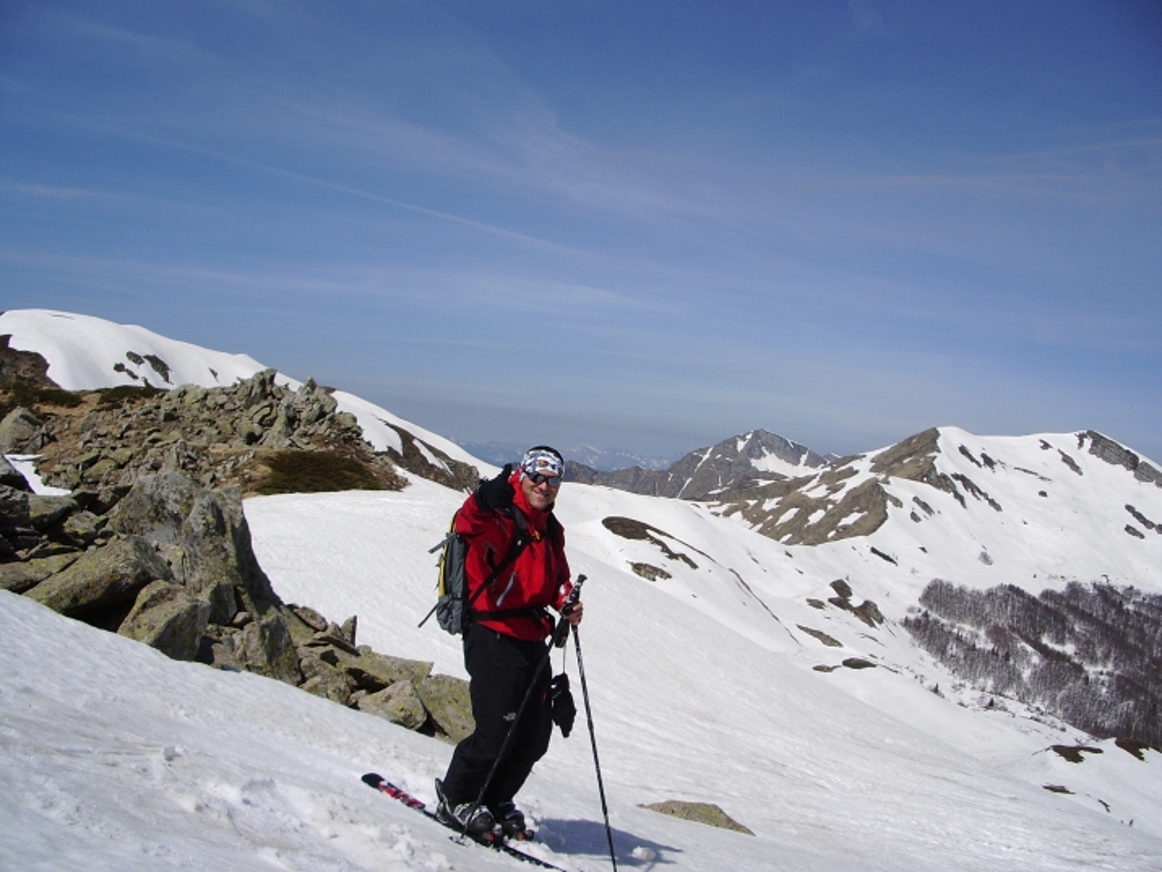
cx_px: 581
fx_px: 1175
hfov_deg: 52.6
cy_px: 436
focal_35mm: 35
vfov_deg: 40.7
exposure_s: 1/1000
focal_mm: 5.8
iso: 50
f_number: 4.3
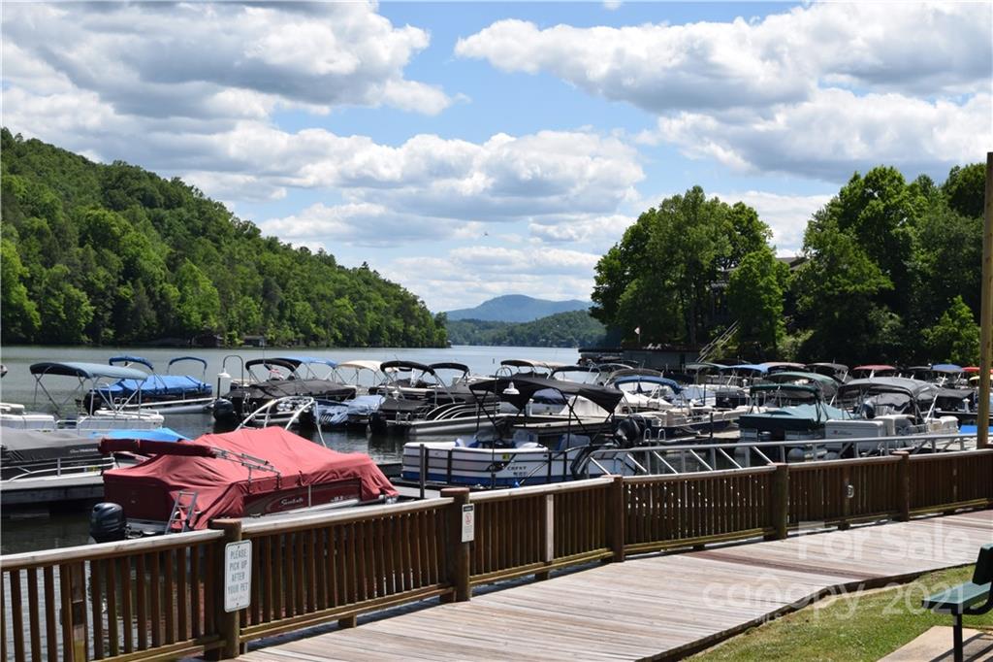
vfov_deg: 23.8
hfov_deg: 35.1
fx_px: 1572
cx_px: 496
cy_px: 331
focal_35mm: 57
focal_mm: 38
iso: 200
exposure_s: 1/100
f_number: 20
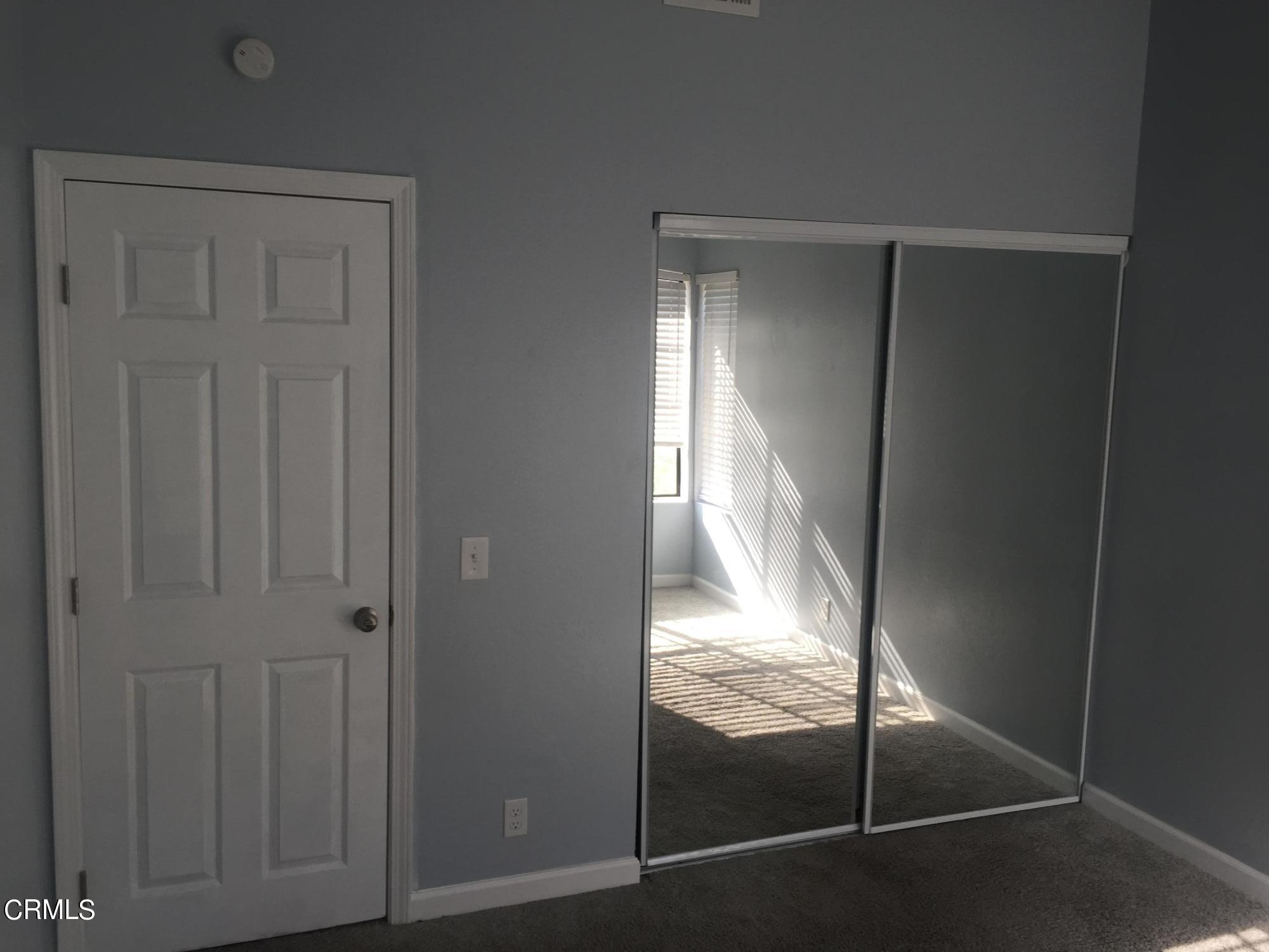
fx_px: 1063
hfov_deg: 61.7
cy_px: 476
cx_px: 634
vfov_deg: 48.2
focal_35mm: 29
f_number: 2.2
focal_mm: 4.15
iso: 32
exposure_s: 1/130
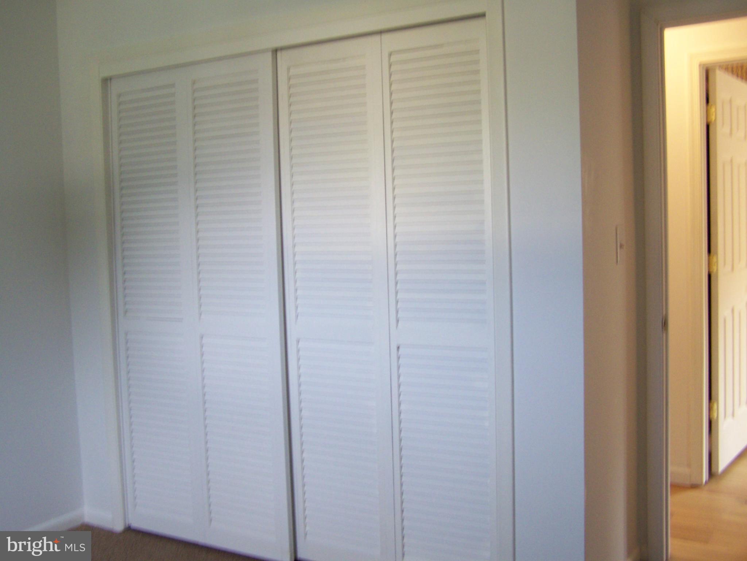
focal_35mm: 38
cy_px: 280
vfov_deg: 37.7
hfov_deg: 49.0
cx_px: 374
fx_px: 820
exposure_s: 1/13
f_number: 2.8
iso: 160
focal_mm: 6.3
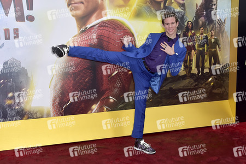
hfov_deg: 53.1
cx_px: 123
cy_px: 82
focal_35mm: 36
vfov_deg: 36.9
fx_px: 246
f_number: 6.3
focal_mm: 36
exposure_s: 1/250
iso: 320
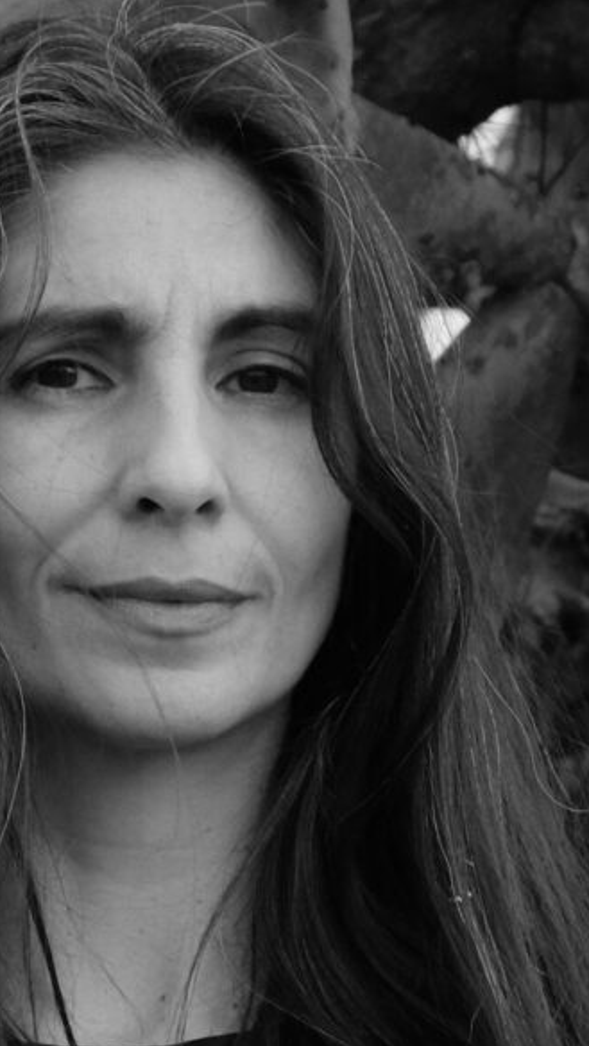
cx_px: 132
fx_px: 10566
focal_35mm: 381
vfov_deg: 5.7
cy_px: 523
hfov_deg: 3.2
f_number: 7.1
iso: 800
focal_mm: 55
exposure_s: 1/250
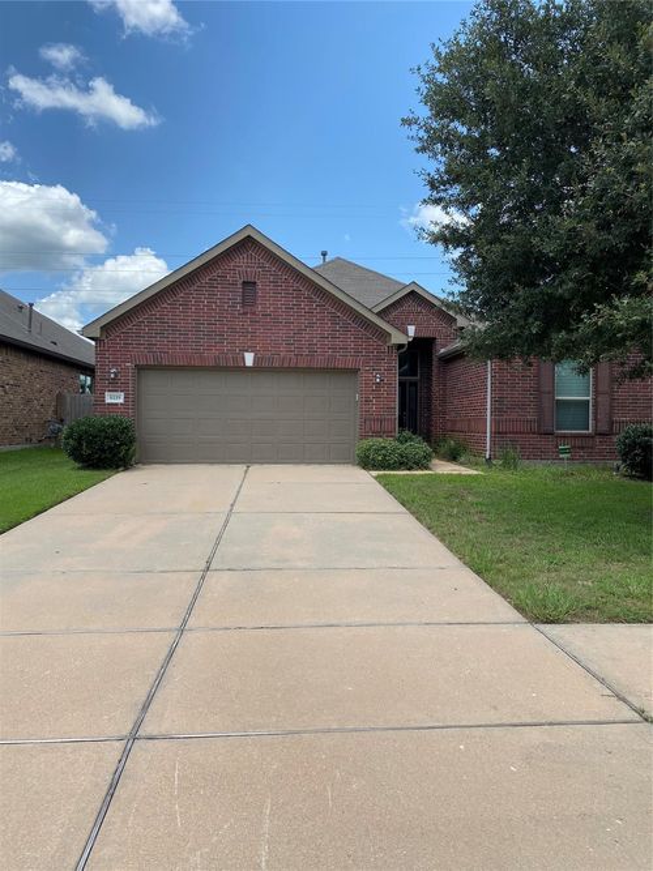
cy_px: 436
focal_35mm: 26
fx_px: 654
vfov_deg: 67.3
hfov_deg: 53.0
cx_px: 326
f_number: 1.8
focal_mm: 4.25
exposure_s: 1/2028
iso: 32
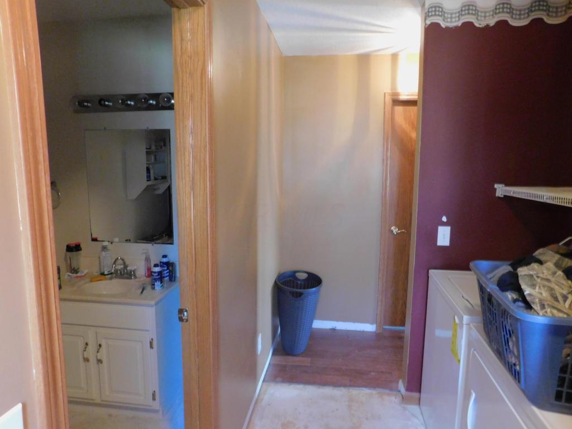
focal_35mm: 23
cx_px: 286
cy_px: 214
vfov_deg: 58.9
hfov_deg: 73.9
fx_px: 380
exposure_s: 1/8
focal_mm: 4
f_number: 3
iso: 500
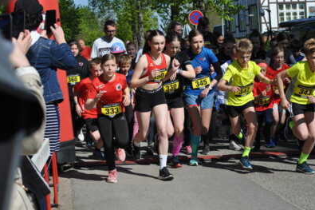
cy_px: 105
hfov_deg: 23.1
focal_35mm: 88
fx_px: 770
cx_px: 158
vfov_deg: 15.5
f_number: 6.3
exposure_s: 1/1600
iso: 400
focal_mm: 58
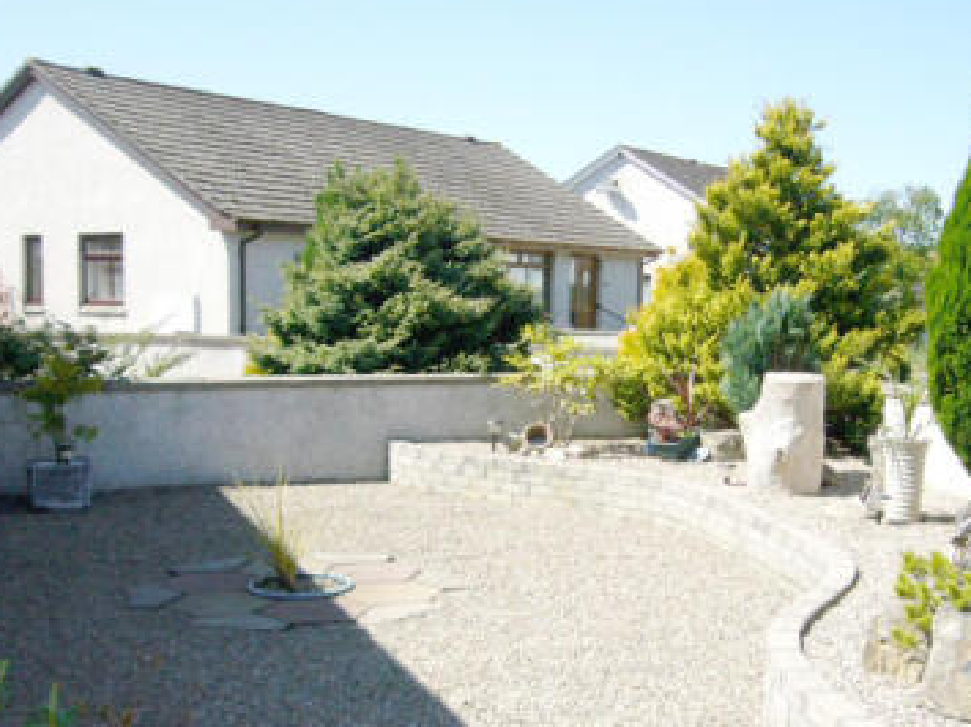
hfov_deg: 41.2
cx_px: 518
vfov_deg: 31.2
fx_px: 1290
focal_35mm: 46
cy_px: 493
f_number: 5.6
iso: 80
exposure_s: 1/200
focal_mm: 4.6
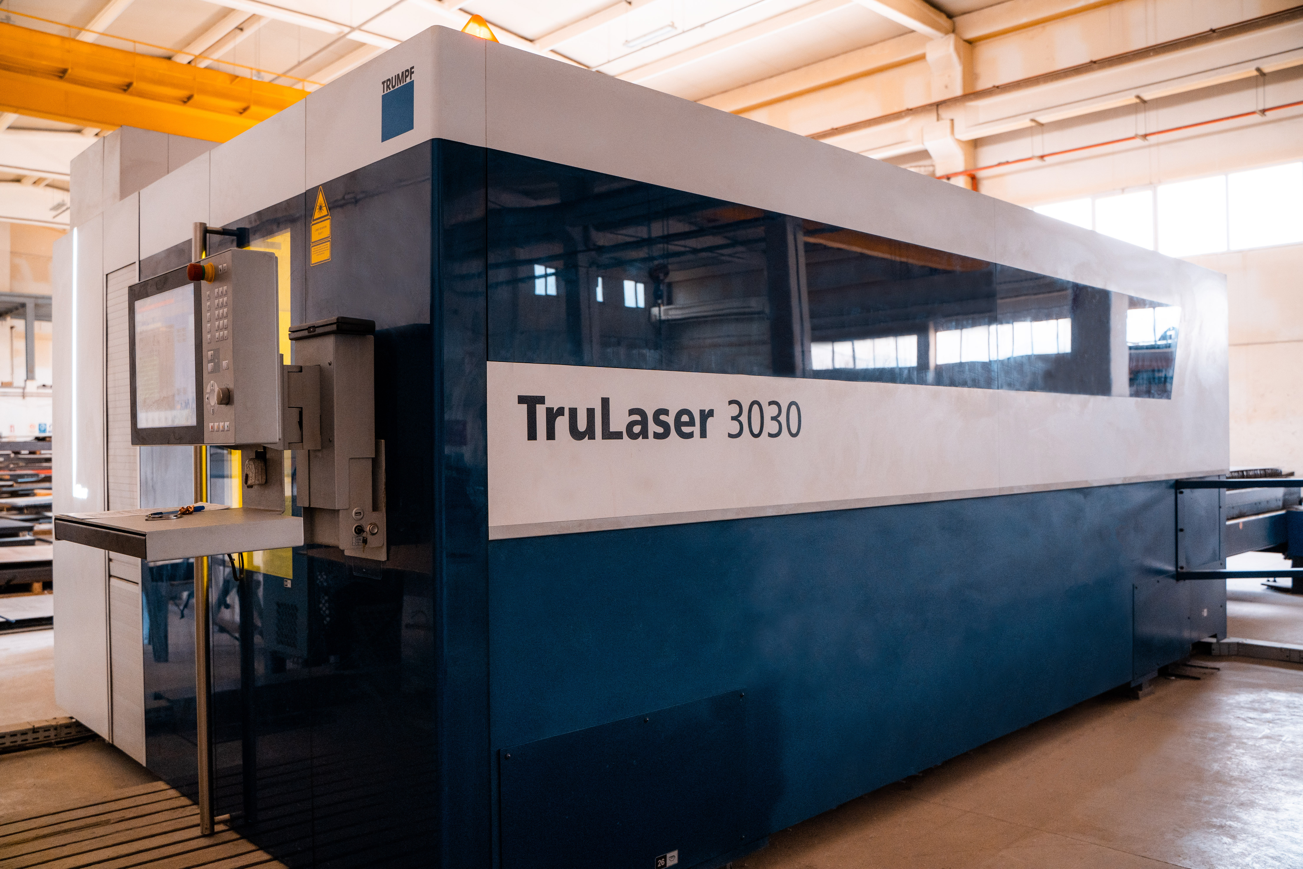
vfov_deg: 46.4
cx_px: 652
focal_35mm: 28
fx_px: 1013
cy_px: 434
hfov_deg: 65.5
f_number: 5
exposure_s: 1/125
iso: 1600
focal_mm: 28
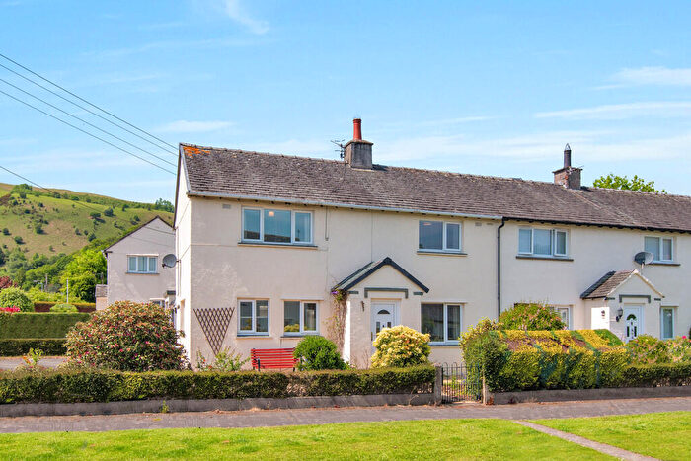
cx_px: 346
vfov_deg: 43.6
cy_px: 230
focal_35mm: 30
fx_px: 576
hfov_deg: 61.9
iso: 100
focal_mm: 20
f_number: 8
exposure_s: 1/400
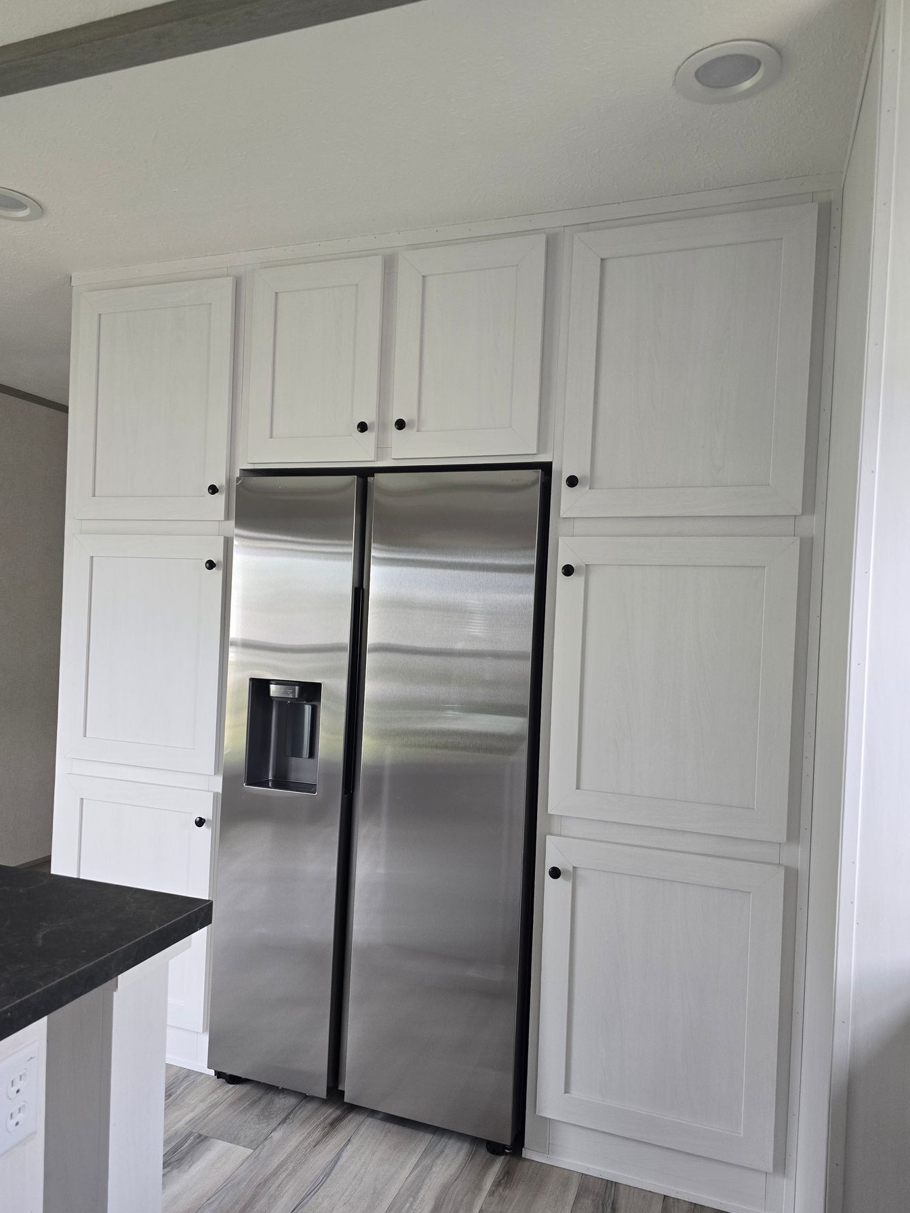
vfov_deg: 71.6
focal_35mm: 24
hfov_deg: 56.8
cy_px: 619
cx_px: 443
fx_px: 841
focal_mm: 6.3
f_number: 1.7
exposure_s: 1/180
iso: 200
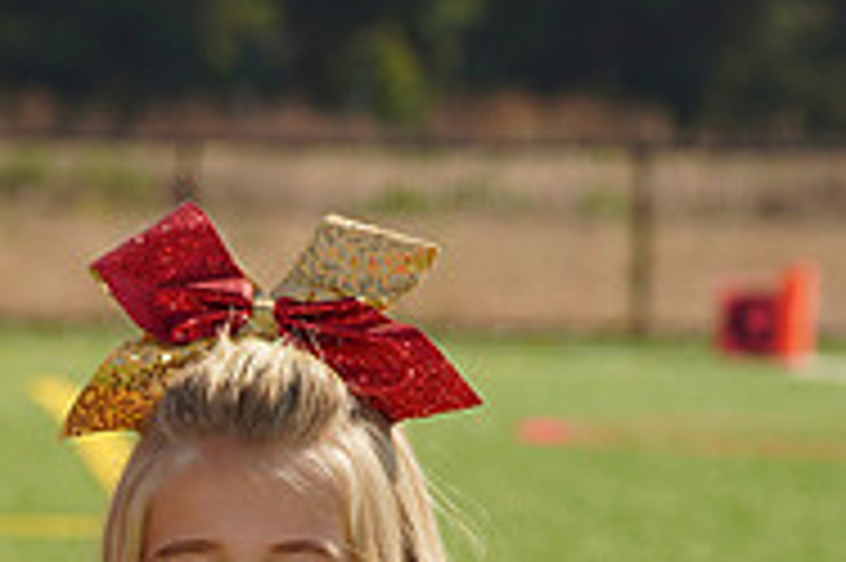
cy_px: 863
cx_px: -144
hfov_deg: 4.0
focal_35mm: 512
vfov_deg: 2.7
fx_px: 12021
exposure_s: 1/250
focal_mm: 166
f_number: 10
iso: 100
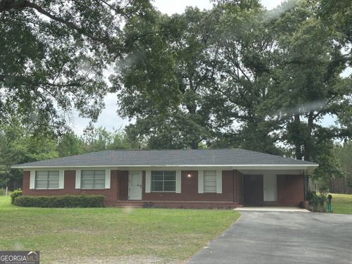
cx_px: 176
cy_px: 132
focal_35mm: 48
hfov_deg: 39.7
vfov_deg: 30.3
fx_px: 488
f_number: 1.78
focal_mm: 6.86
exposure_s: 1/169
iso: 64
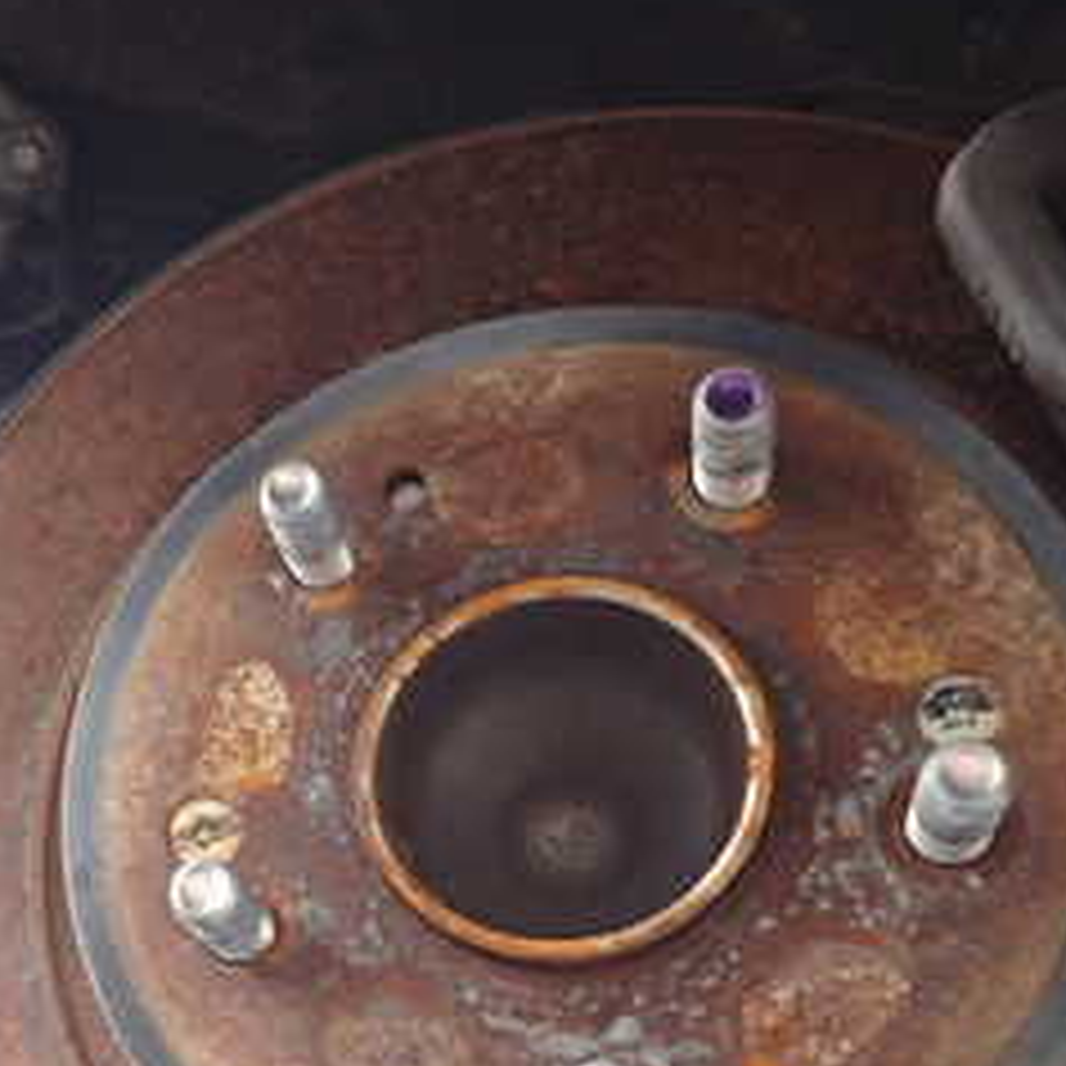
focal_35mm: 56
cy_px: 877
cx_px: 4
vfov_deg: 29.7
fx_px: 1951
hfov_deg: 28.7
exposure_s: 1/30
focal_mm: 4.5
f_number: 2
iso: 320
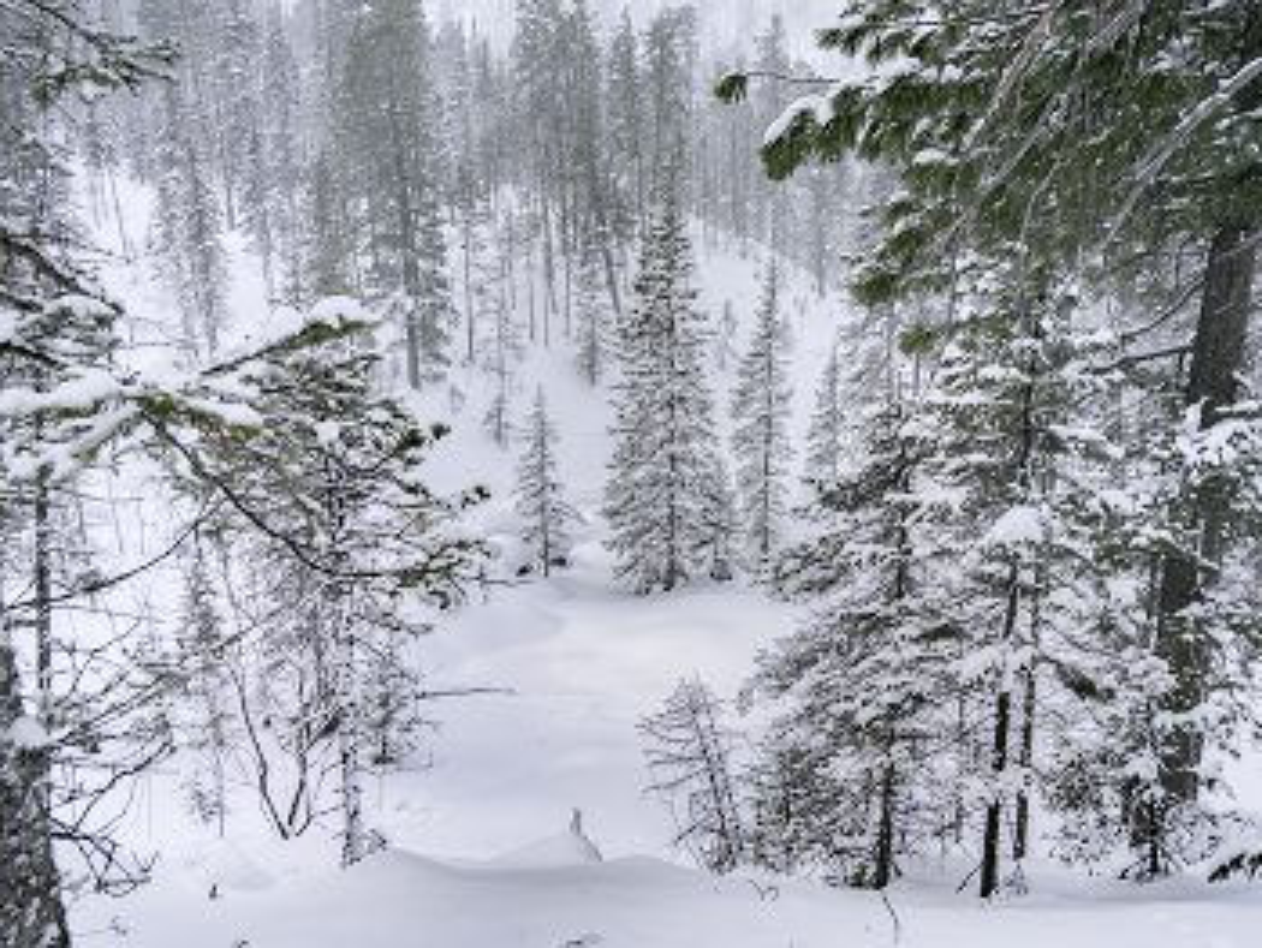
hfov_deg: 63.4
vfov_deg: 49.8
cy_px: 474
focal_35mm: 28
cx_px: 631
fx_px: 1022
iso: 200
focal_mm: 14
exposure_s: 1/640
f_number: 6.3
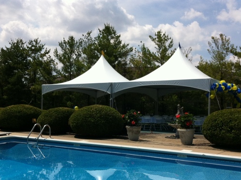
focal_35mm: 45
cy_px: 108
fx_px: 313
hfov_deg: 42.1
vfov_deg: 32.0
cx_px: 136
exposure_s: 1/2011
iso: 80
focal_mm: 3.85
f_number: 2.8
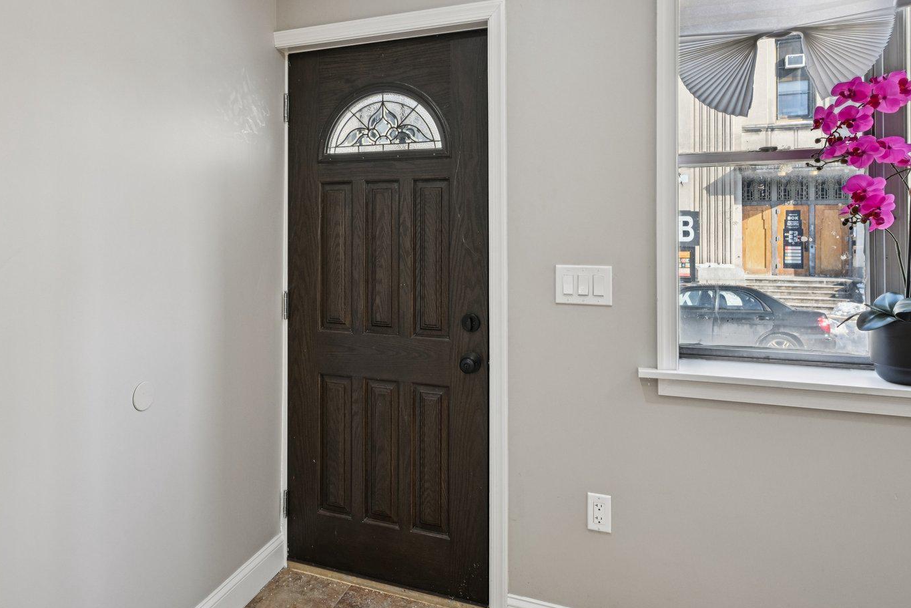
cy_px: 221
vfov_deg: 52.5
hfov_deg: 73.2
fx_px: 607
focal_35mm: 24
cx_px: 381
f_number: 8
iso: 400
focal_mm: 16
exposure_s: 1/50
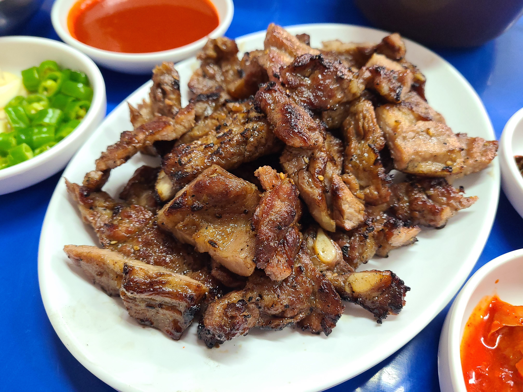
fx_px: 393
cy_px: 196
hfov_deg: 67.3
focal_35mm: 26
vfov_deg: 53.1
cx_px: 262
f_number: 1.8
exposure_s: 1/60
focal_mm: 5.4
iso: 320
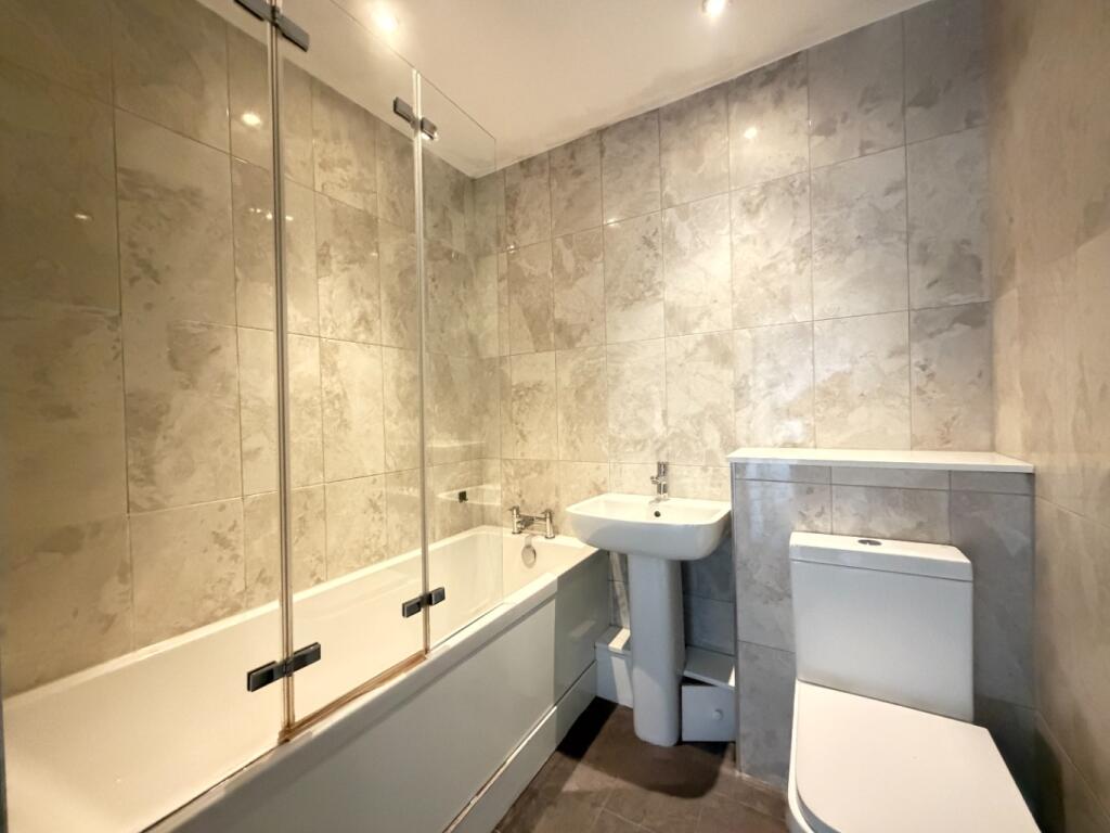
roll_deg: +1.1
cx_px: 555
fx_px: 449
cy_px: 416
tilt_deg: -1.1
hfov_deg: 102.1
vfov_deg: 85.7
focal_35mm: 14
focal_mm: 2.22
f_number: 2.2
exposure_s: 1/60
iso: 1250
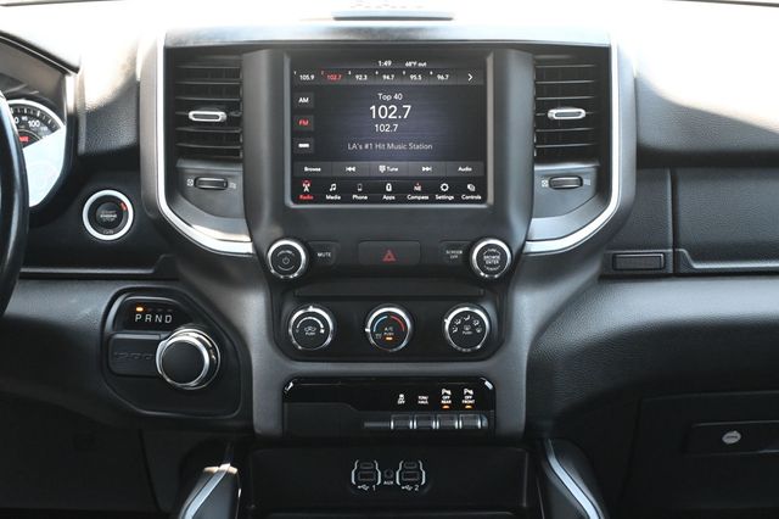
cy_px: 260
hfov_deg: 36.0
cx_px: 390
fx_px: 1200
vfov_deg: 24.4
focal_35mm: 56
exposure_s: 1/125
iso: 2500
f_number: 5.3
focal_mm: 37
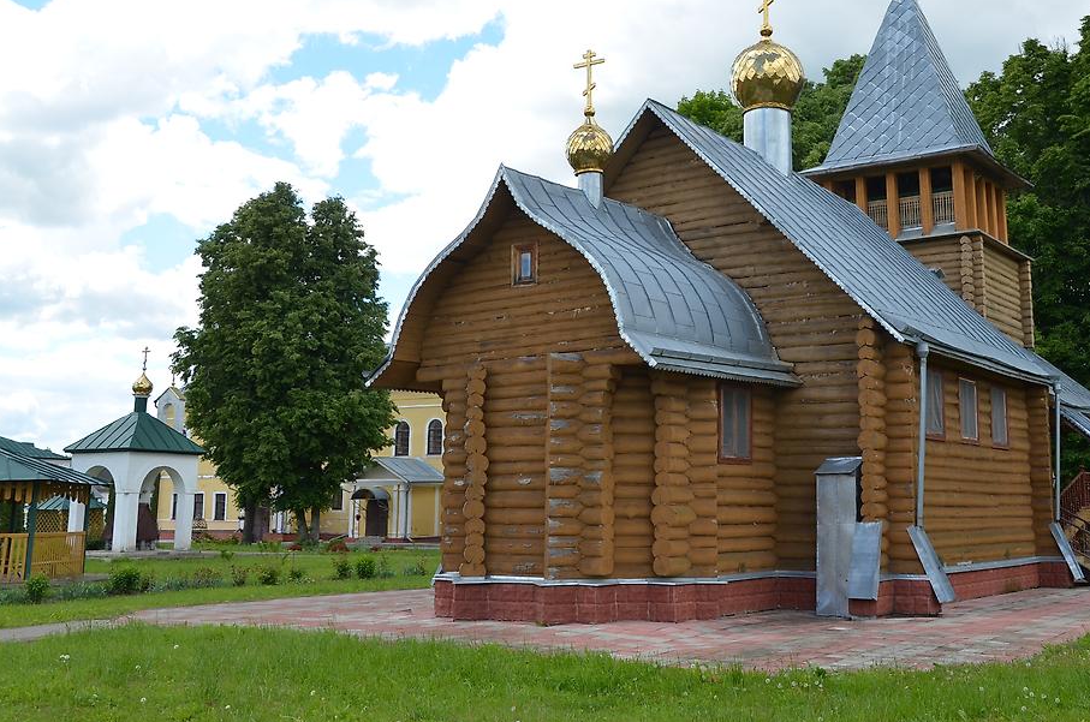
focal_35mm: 42
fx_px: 1259
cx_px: 695
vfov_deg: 31.8
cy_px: 261
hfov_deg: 46.3
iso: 160
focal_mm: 21
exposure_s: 1/250
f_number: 8
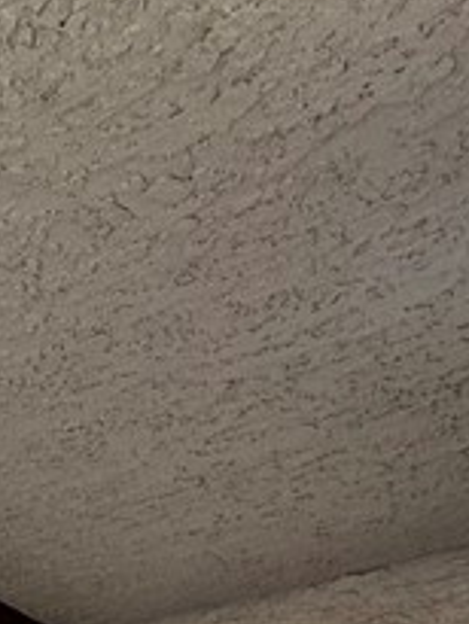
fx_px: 1263
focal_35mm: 70
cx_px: -201
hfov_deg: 18.9
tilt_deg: -9.6
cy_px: 1266
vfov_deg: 18.1
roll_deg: +0.7
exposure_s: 1/60
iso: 200
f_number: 2.2
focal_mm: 2.22
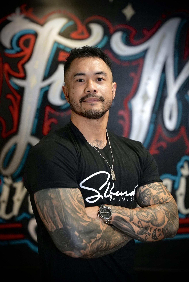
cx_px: 94
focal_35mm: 64
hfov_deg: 21.1
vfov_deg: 31.2
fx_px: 507
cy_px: 141
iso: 5000
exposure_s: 1/200
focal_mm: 64.5
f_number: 2.8
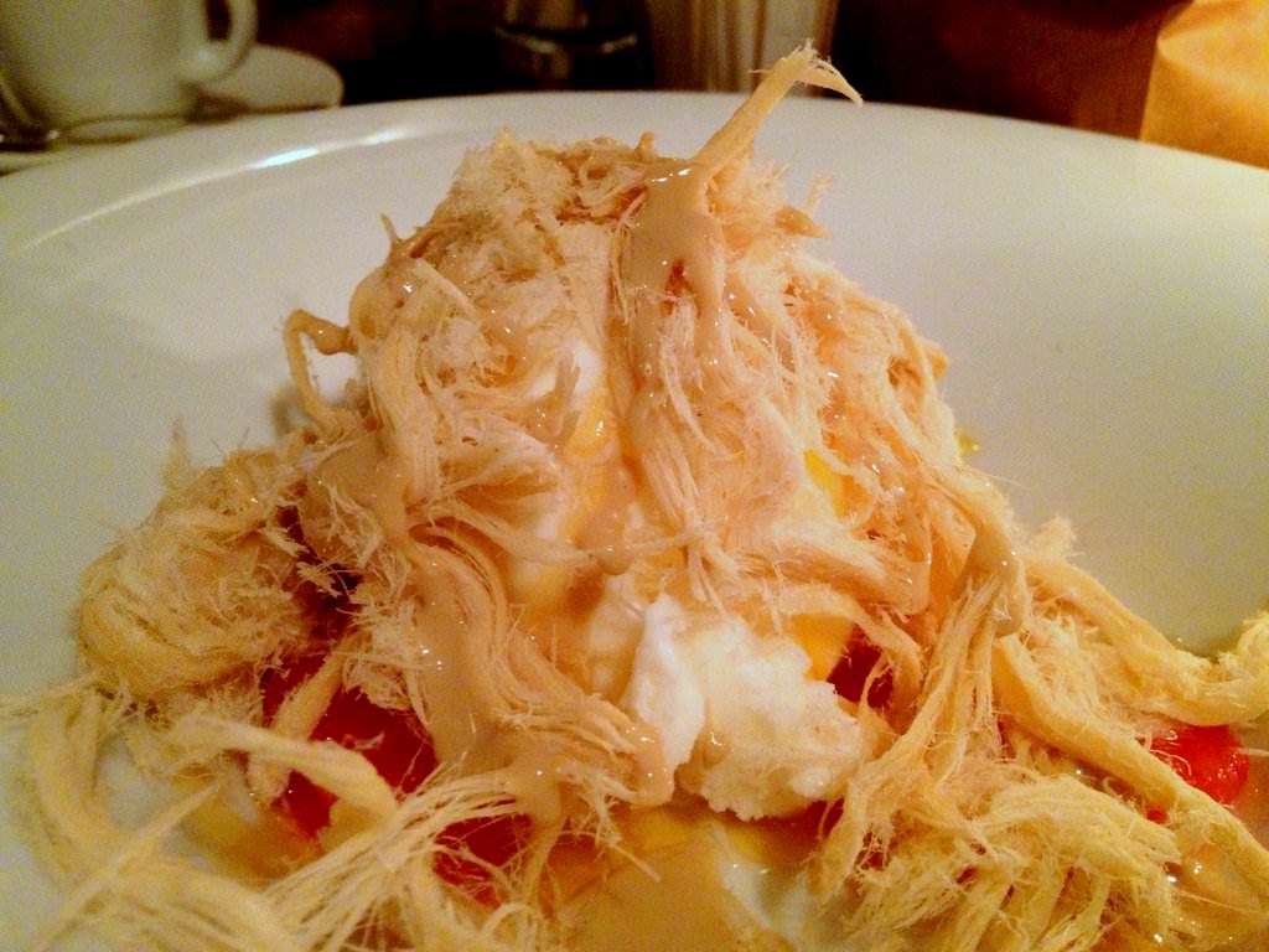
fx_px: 1283
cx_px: 634
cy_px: 476
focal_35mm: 35
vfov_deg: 40.7
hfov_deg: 52.6
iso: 400
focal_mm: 4.28
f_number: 2.4
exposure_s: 1/15
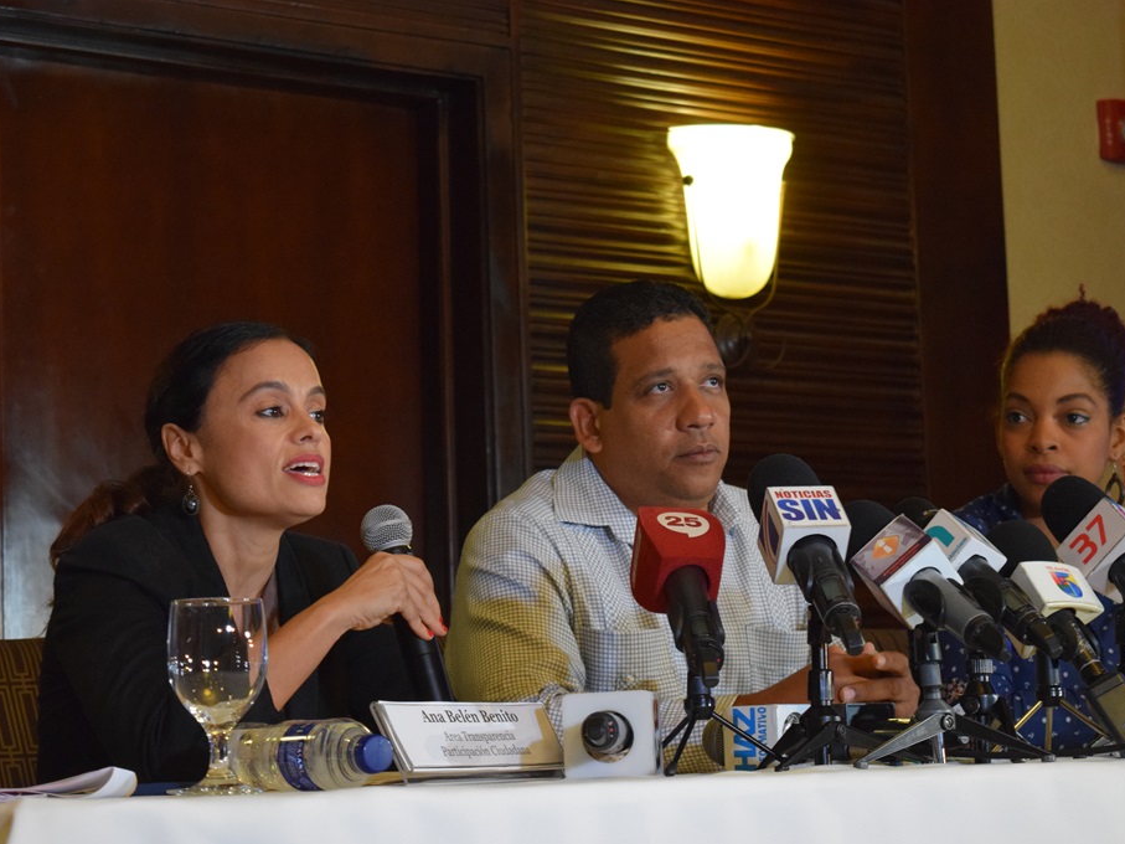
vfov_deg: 16.5
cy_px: 423
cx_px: 618
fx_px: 2910
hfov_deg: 21.9
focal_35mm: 90
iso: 3200
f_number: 5.6
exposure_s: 1/80
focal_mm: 55
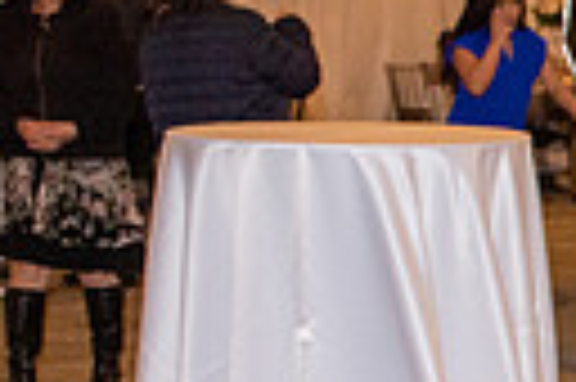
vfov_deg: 11.0
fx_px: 1950
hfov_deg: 14.2
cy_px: 477
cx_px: 1136
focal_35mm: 122
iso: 1600
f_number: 4
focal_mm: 24
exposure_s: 1/160
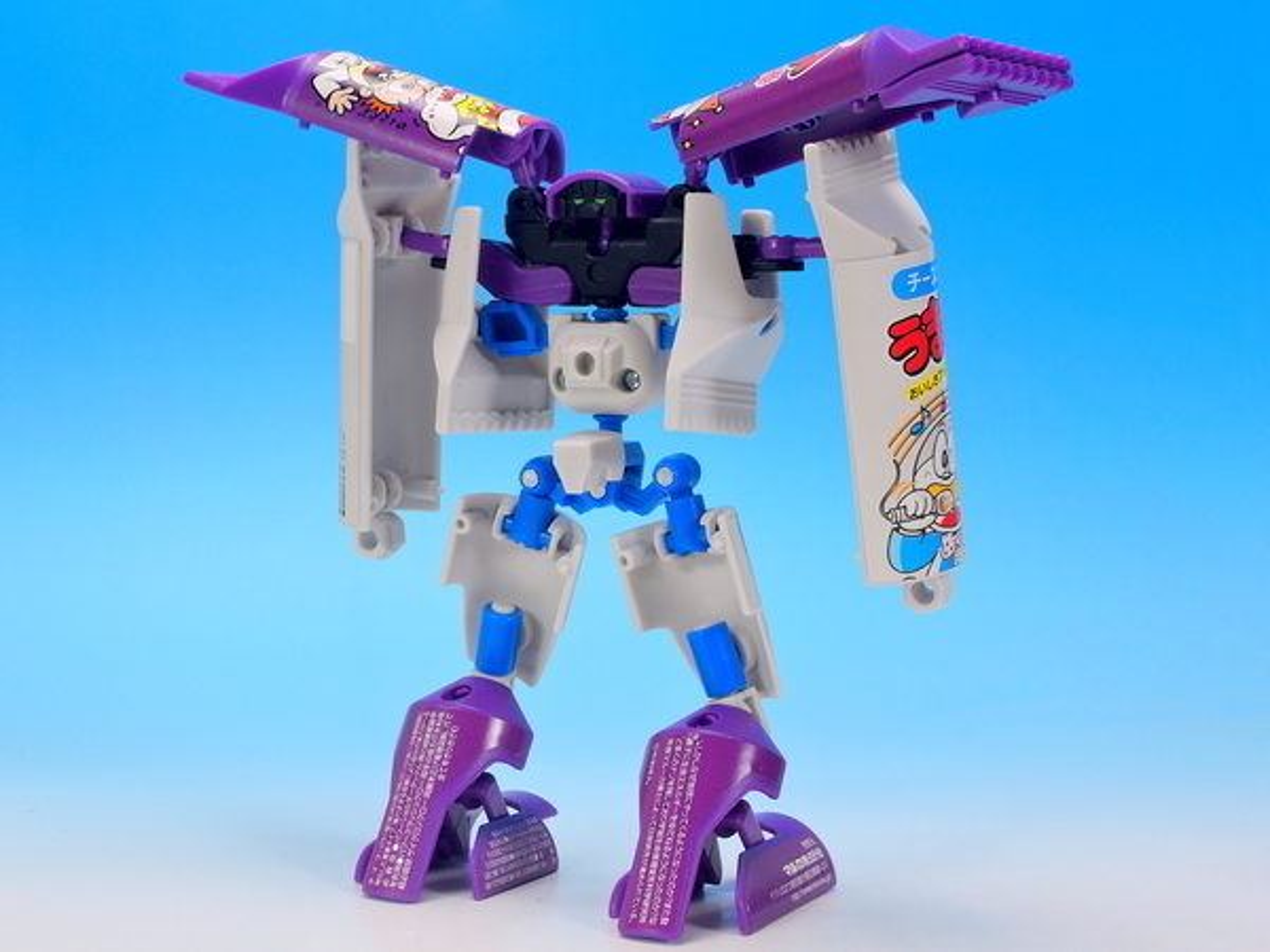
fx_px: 2201
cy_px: 476
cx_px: 635
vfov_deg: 24.4
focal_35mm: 60
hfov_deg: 32.2
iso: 80
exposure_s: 1/1.3
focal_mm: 12.8
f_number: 6.5
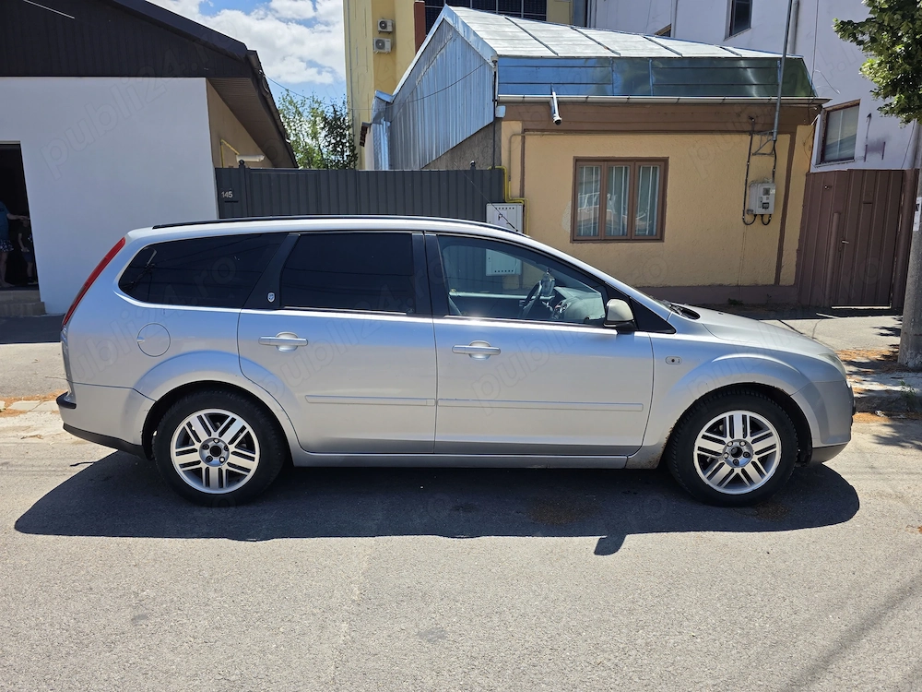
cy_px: 346
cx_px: 461
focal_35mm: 23
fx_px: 613
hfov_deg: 73.9
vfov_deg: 58.9
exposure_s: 1/4434
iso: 80
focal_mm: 6.3
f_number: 1.7
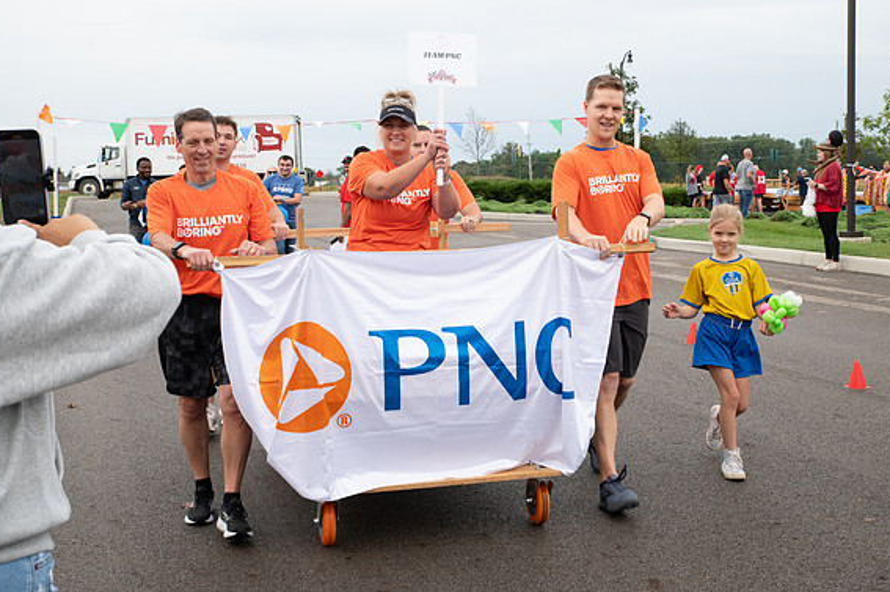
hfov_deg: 39.6
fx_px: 1235
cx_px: 479
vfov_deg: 26.9
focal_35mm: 50
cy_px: 269
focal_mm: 45
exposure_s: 1/200
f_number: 10
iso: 640
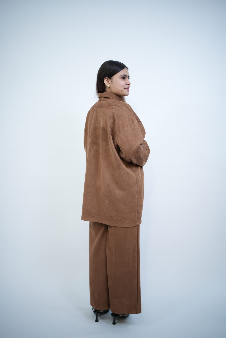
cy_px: 169
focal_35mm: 35
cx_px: 113
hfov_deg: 37.9
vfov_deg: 54.4
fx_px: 330
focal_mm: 35
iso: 160
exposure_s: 1/200
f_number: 1.4
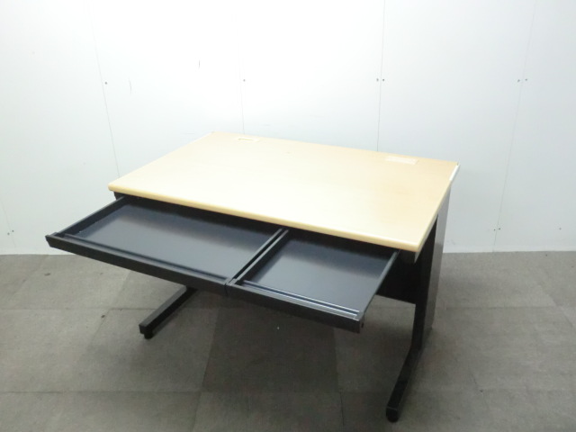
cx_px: 288
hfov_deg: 56.8
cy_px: 216
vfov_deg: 44.2
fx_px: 532
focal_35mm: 32
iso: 800
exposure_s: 1/40
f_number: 3.5
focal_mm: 5.8
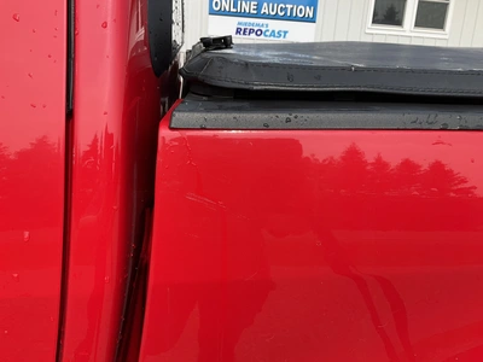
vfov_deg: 48.2
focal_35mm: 29
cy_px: 181
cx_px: 242
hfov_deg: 61.7
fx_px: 405
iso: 25
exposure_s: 1/792
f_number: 1.8
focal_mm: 3
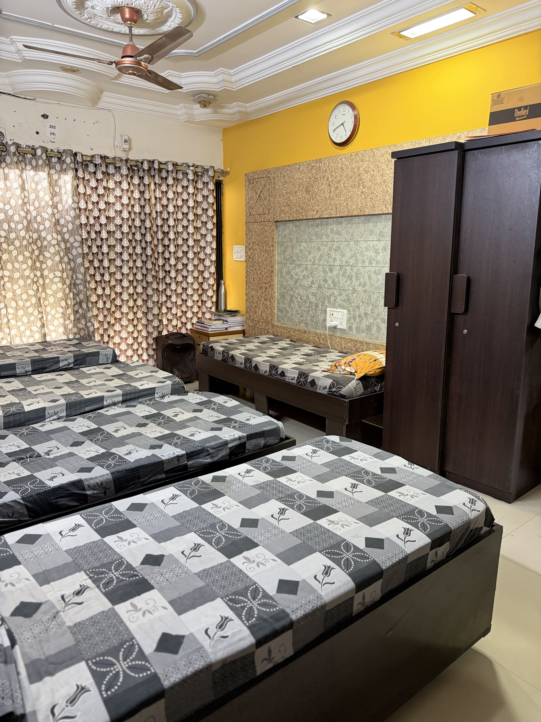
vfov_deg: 71.6
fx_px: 500
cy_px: 361
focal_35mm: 24
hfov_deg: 56.8
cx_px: 270
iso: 640
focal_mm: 6.76
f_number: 1.78
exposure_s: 1/33
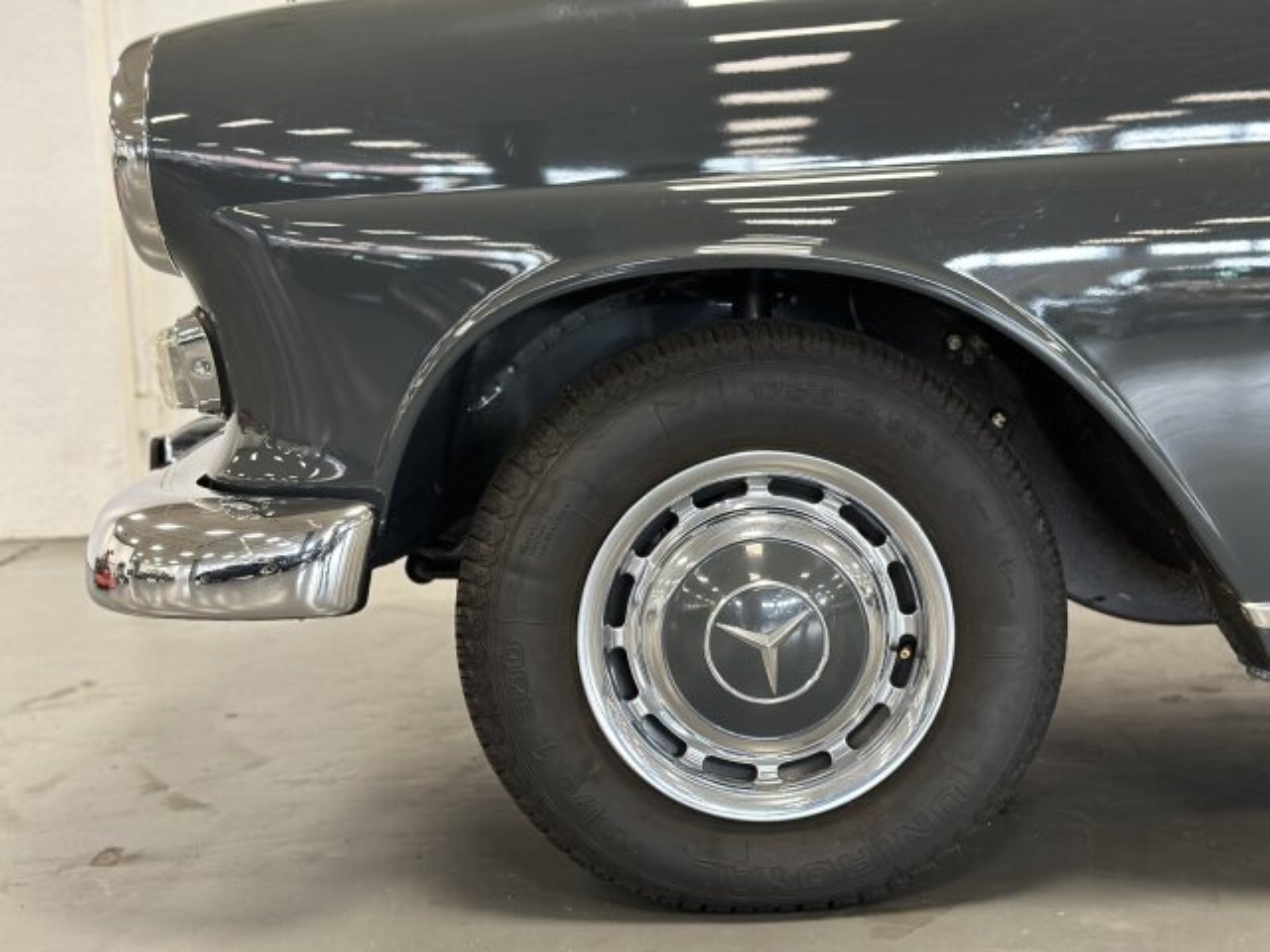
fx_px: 1761
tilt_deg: -7.5
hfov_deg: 39.7
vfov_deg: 30.3
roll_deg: +1.3
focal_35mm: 48
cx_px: 635
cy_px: 476
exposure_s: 1/60
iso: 320
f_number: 1.78
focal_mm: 6.86
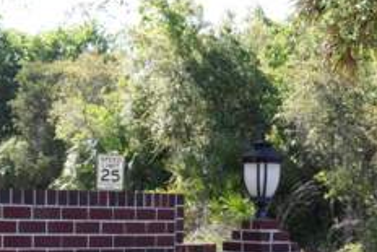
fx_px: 1299
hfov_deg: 16.2
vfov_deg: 11.0
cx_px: 15
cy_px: 216
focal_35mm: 124
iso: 400
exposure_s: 1/125
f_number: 14
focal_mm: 40
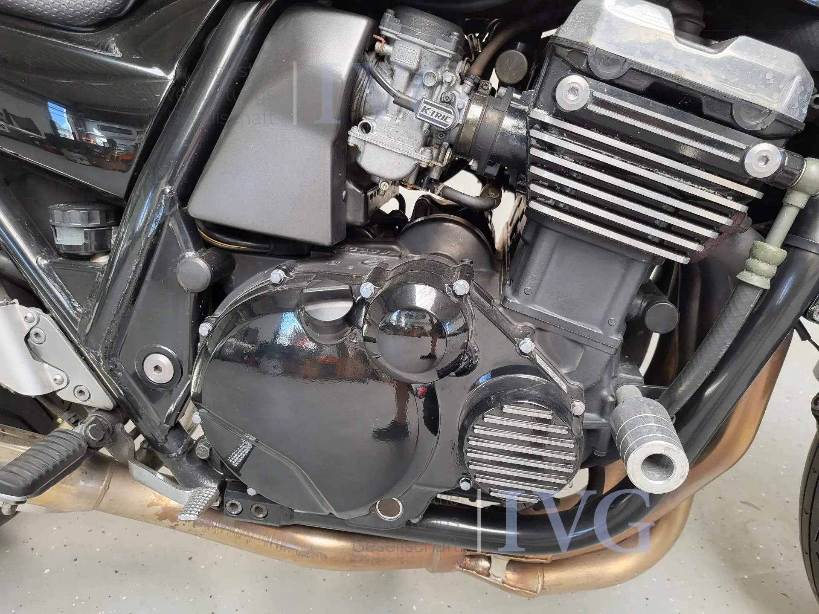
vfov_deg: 53.1
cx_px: 410
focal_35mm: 26
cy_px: 307
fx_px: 615
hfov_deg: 67.3
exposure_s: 1/100
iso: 200
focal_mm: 5.4
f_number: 1.8
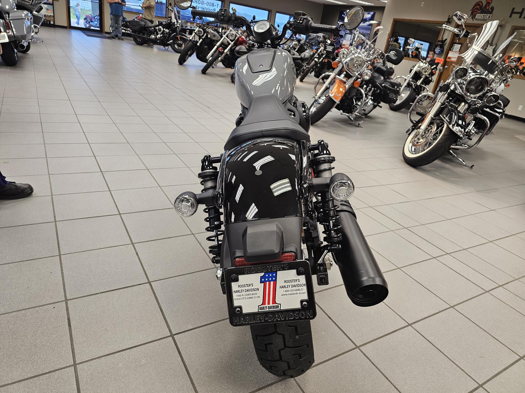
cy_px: 196
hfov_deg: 73.9
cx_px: 262
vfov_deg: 58.9
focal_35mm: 23
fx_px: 349
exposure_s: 1/120
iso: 200
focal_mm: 6.3
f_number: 1.7
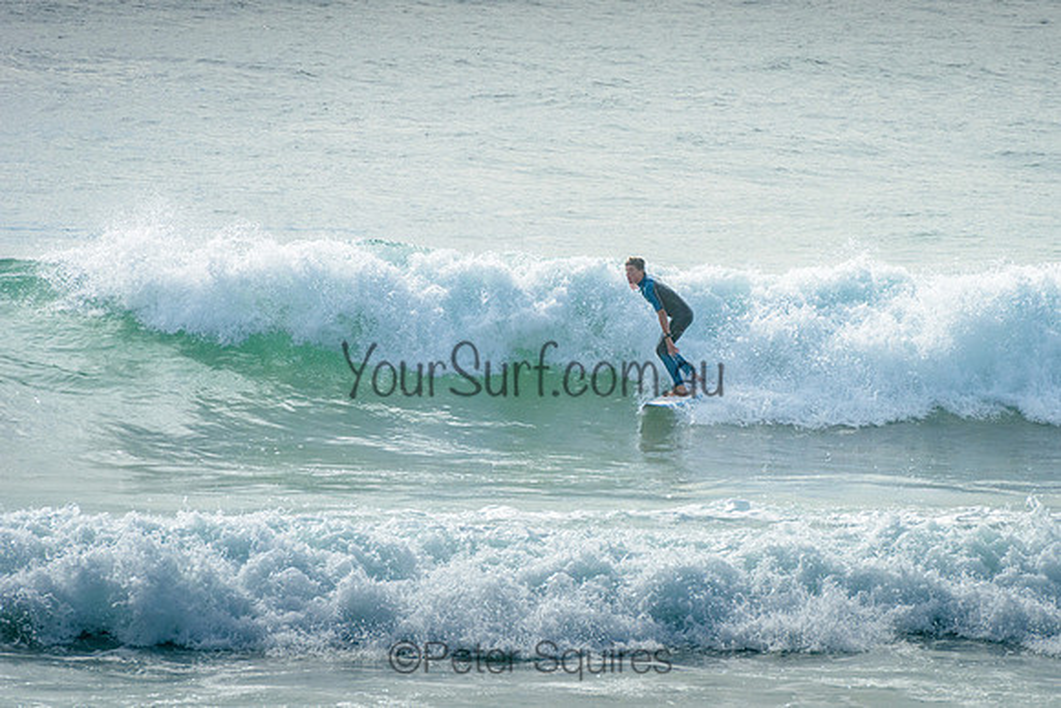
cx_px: 650
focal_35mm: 490
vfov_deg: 2.8
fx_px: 14457
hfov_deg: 4.2
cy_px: 284
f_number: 16
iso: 800
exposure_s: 1/1600
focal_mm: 400
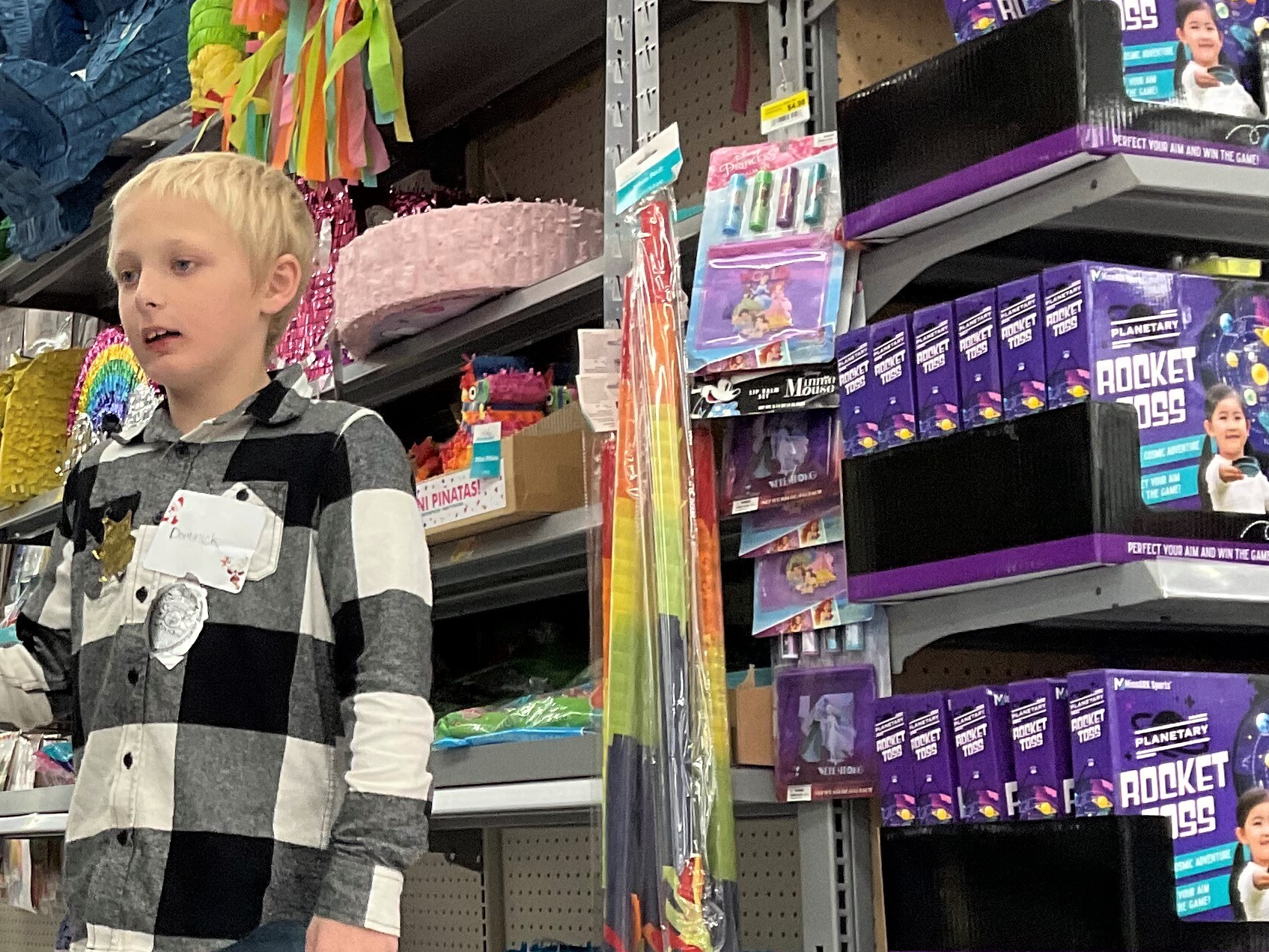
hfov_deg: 26.0
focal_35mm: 69
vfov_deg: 21.3
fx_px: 2529
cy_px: 601
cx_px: -129
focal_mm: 3
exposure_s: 1/60
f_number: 1.8
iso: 80
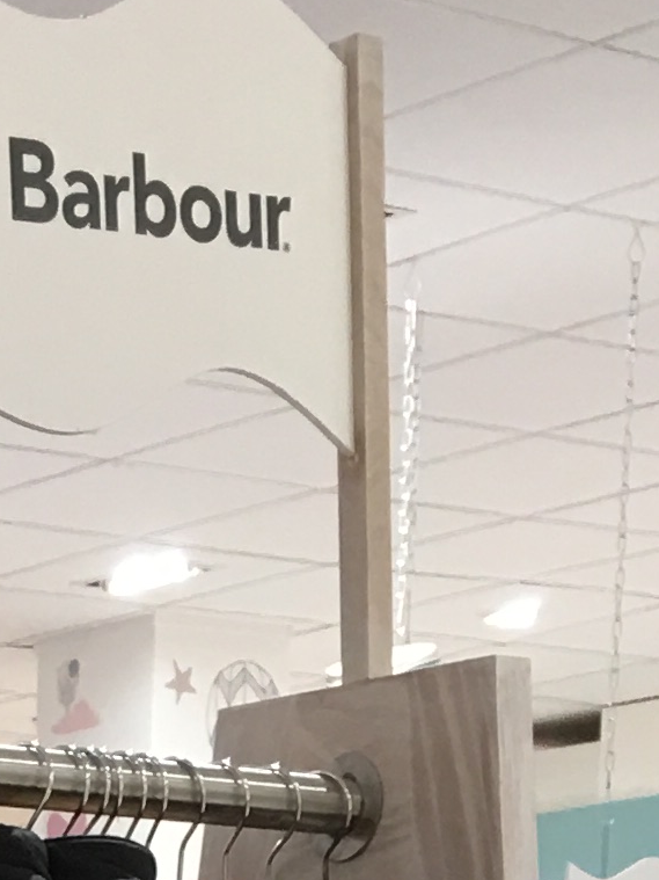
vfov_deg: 10.9
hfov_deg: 9.2
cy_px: 2121
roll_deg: +0.3
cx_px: -504
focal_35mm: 154
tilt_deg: -9.5
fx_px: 3910
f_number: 2.2
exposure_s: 1/17
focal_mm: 4.15
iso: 40
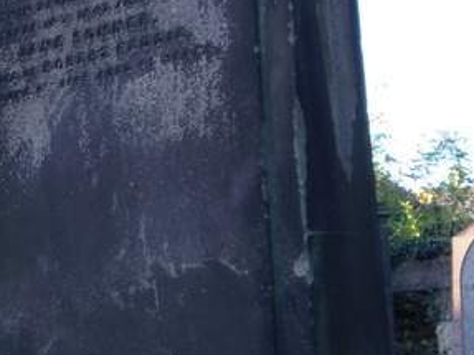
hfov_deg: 16.2
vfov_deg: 12.6
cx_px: -83
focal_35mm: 117
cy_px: 66
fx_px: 1601
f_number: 3.6
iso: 64
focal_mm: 7.8
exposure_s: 1/40
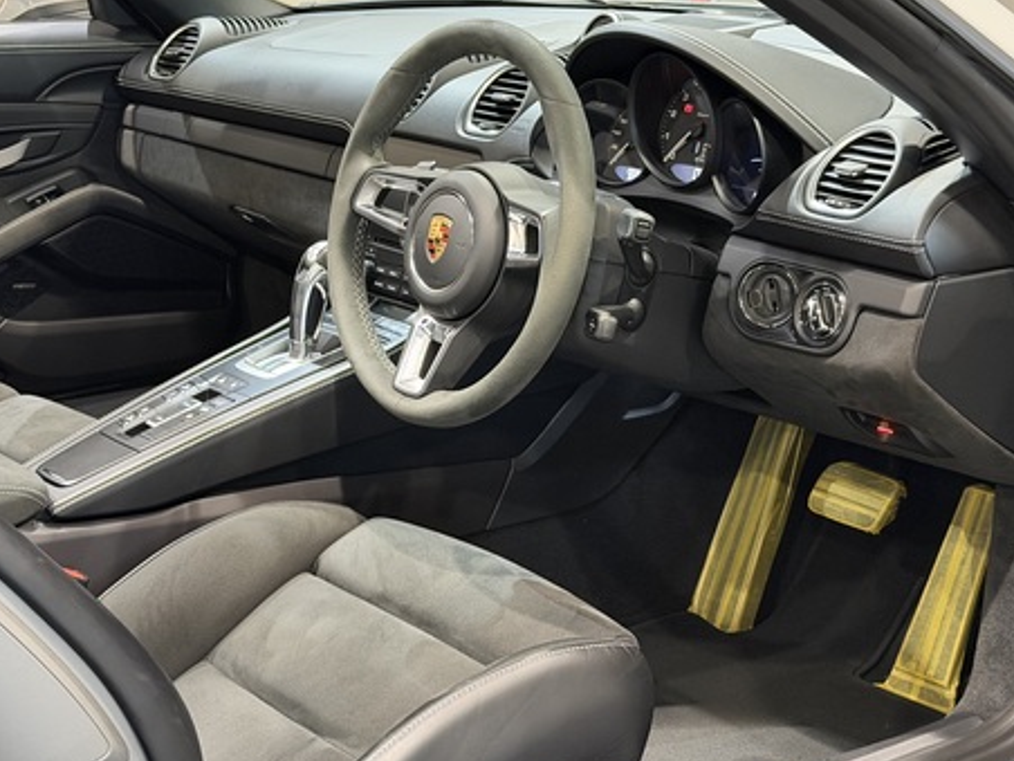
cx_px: 395
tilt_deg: -14.6
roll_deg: +0.5
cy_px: 321
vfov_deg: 21.6
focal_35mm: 68
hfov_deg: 28.5
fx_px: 1992
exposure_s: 1/40
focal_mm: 6.76
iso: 400
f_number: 1.78
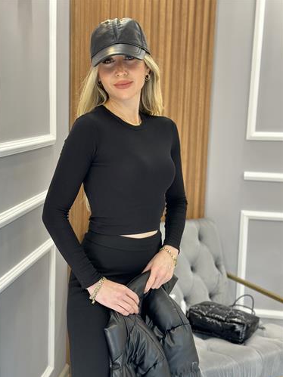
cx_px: 137
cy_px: 195
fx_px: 545
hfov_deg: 29.1
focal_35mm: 50
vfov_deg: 38.2
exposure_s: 1/62
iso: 125
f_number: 1.78
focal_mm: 6.86
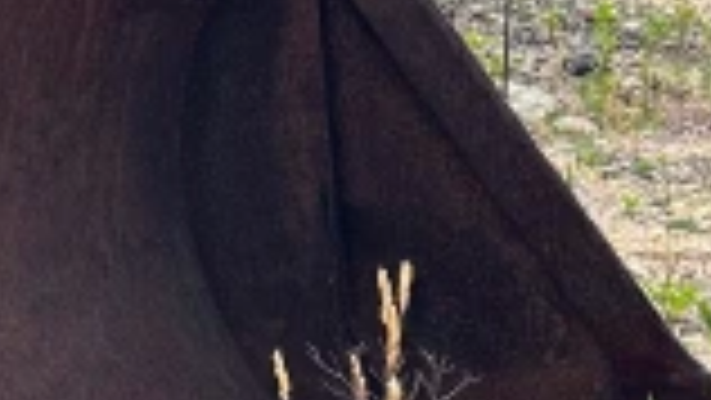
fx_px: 2489
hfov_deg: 15.0
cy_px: -135
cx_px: -378
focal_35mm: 132
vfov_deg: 9.0
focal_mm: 6.86
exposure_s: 1/2070
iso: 80
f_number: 1.78
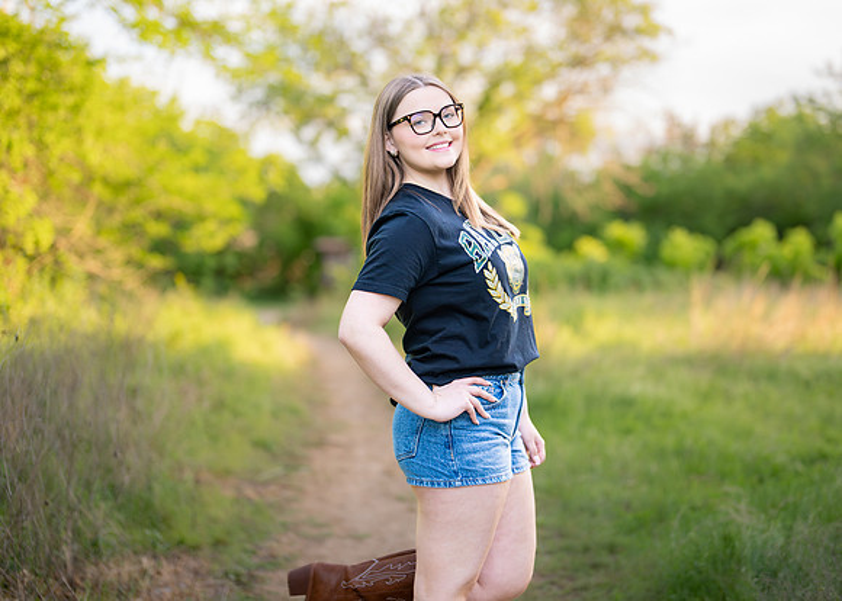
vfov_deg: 23.3
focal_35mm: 61
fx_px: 1454
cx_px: 435
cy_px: 259
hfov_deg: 32.3
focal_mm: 50
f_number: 1.2
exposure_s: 1/1250
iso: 320
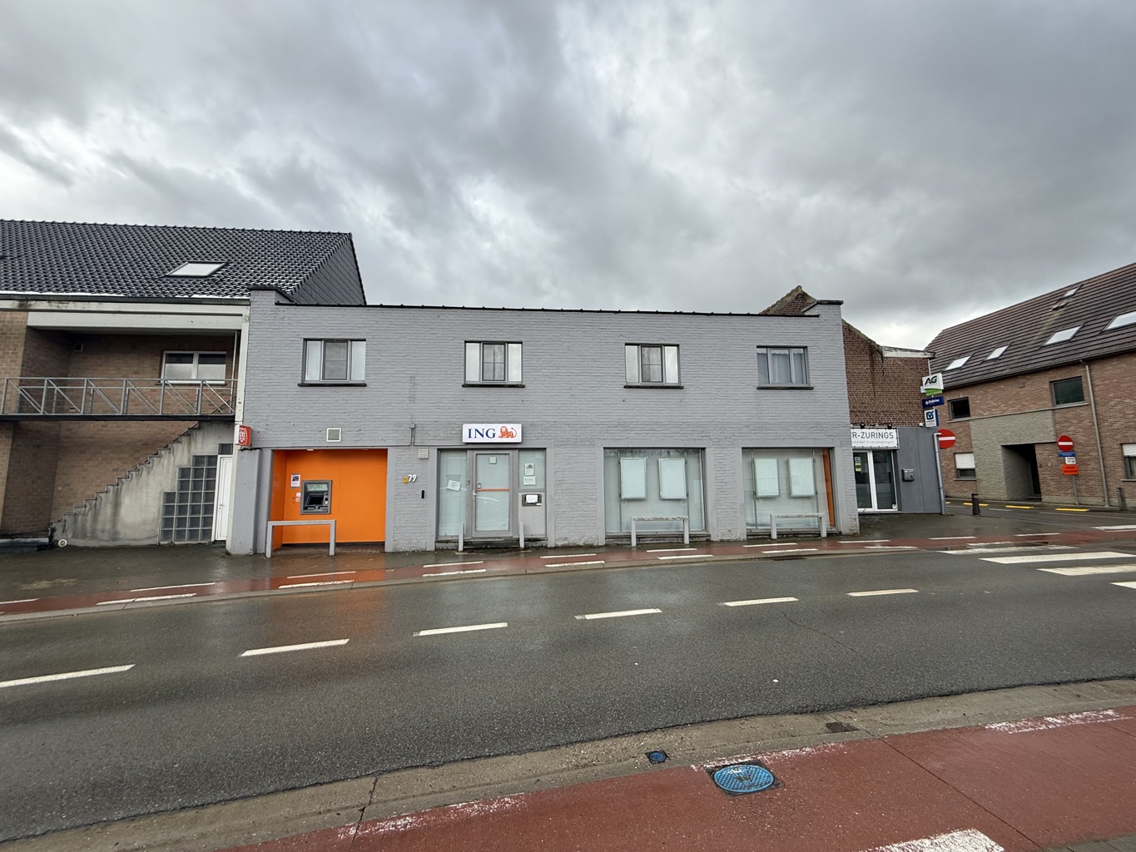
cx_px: 568
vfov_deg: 85.7
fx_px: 459
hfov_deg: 102.1
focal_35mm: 14
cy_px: 426
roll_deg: +3.8
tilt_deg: +7.9
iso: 50
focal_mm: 2.22
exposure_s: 1/709
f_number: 2.2
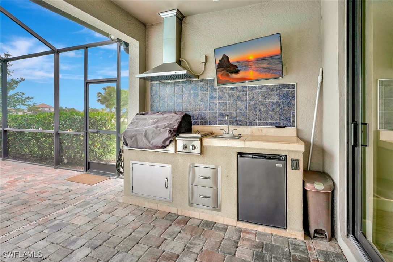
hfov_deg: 93.3
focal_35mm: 17
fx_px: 185
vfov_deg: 70.4
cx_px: 196
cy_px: 131
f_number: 8
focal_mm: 17
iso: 500
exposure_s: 1/40
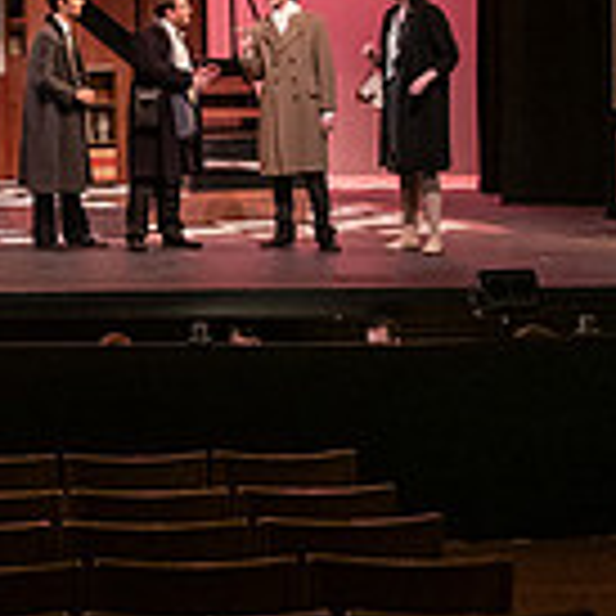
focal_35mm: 115
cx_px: -108
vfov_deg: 14.9
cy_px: 2
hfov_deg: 14.7
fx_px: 2315
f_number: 3.2
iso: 3200
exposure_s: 1/200
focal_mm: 32
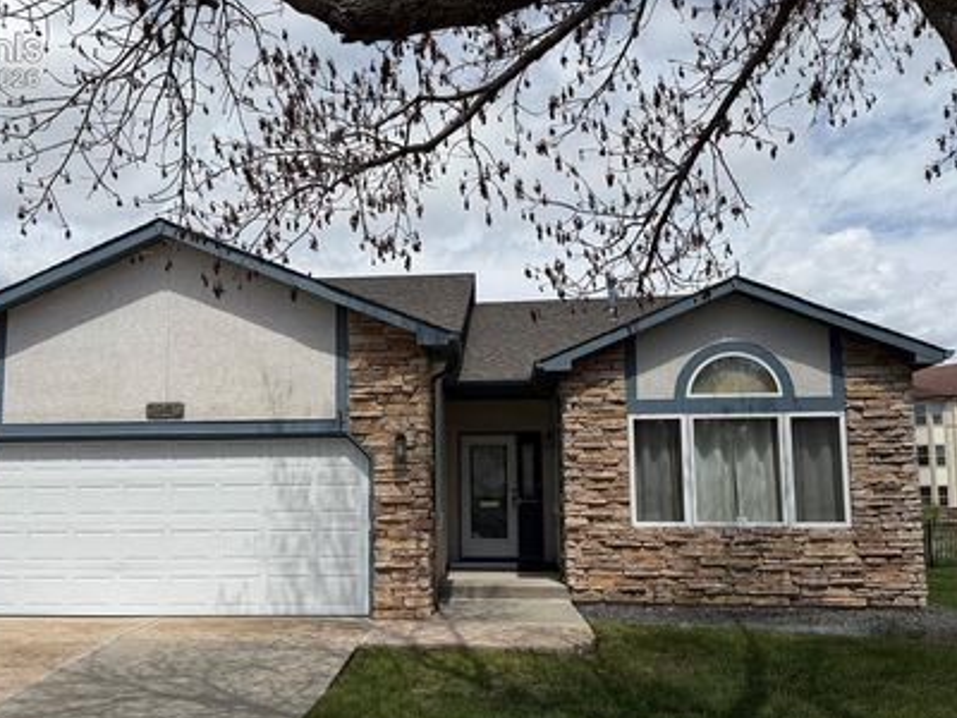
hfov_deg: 59.7
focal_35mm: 30
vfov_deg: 46.5
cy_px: 432
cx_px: 412
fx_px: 829
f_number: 1.78
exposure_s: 1/8130
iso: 80
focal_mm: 6.76
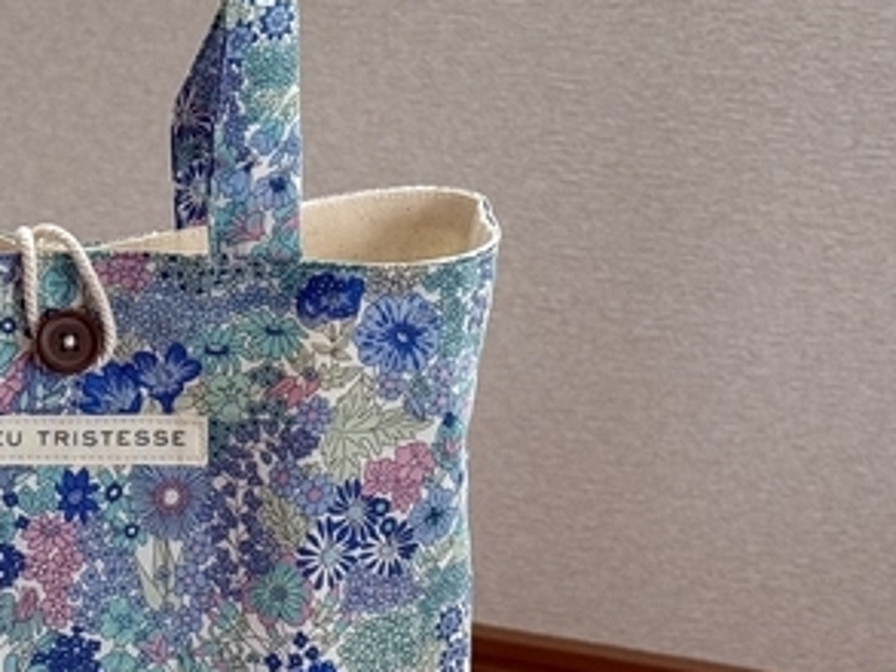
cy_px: 302
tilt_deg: -23.2
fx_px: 3392
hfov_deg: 14.8
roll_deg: +0.7
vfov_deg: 11.3
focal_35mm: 131
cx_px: 6
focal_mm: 6.76
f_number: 1.78
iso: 100
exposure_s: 1/60
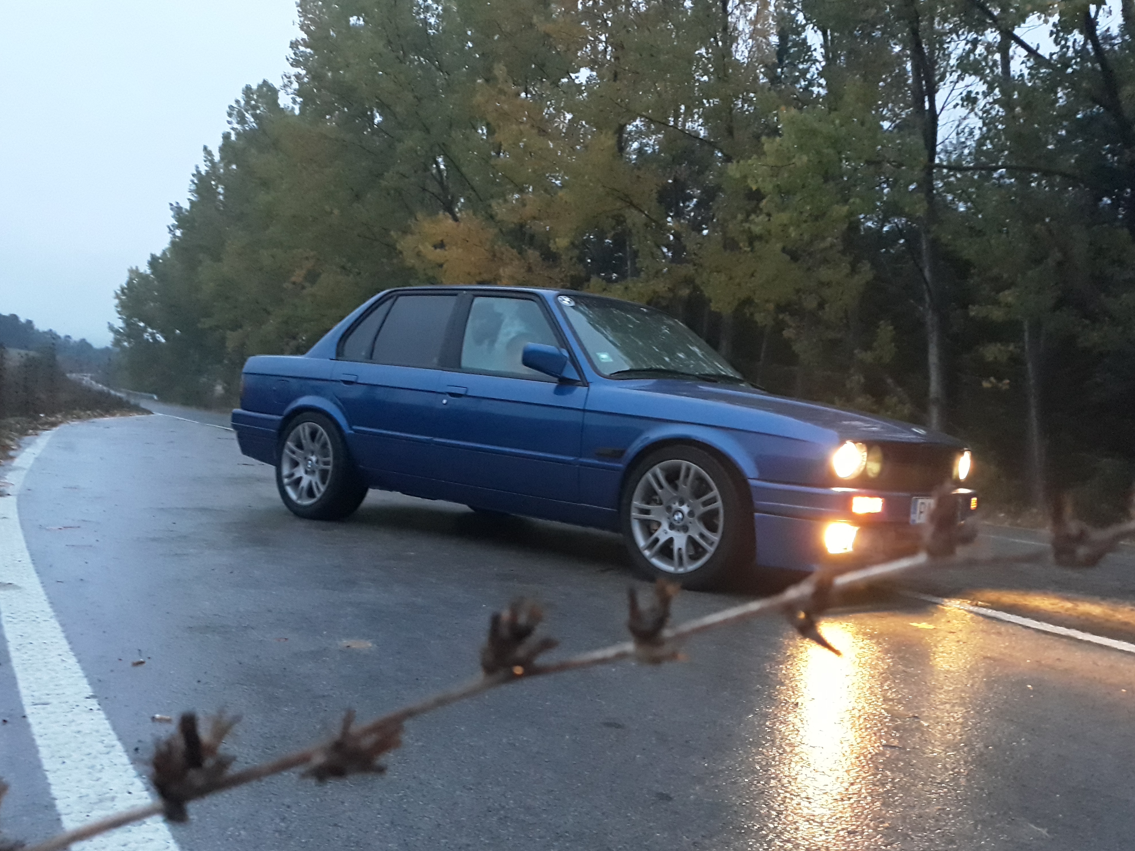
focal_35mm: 28
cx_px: 580
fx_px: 918
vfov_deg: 49.7
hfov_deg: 63.4
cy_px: 425
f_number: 1.7
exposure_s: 1/10
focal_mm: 3.71
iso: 800
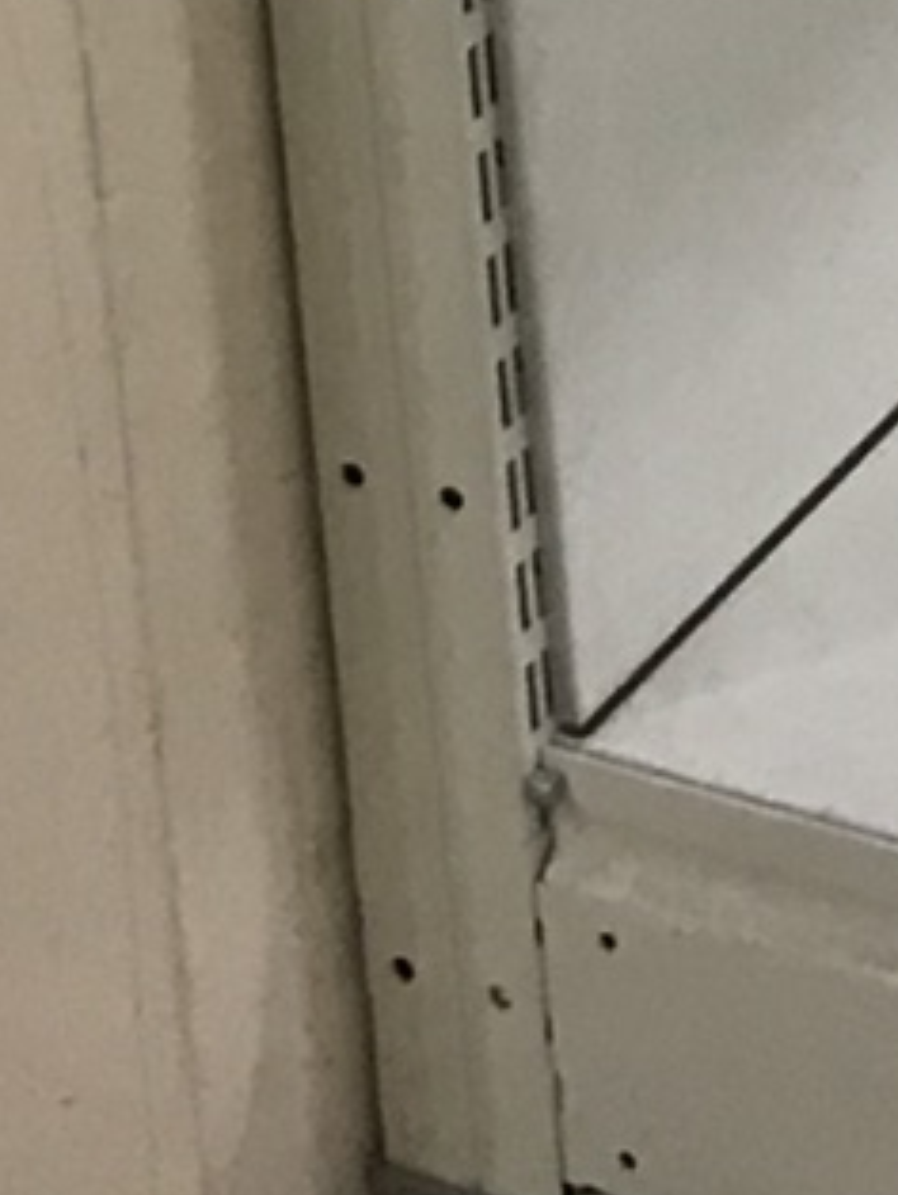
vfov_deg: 10.1
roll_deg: +3.1
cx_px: 1442
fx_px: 5907
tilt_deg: -12.5
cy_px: -1701
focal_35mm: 171
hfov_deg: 8.5
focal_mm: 3.99
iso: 40
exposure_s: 1/17
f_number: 1.8
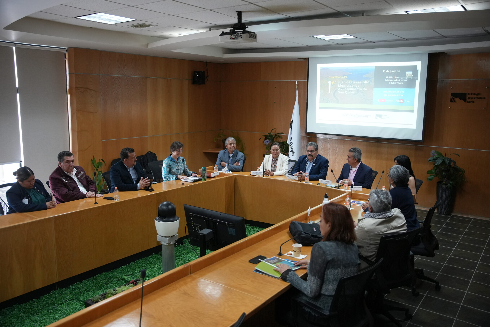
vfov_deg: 42.7
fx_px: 418
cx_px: 245
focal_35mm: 31
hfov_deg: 60.8
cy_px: 164
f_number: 2.8
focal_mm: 30.7
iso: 3200
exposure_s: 1/160
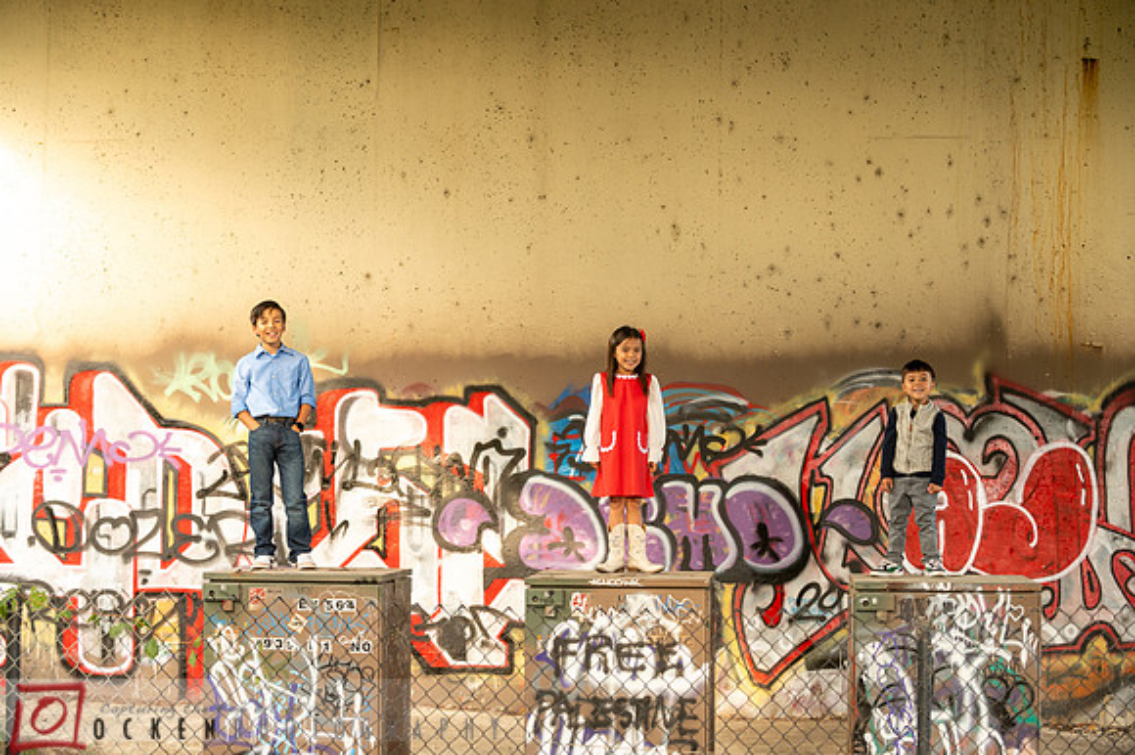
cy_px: 378
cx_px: 568
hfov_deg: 25.4
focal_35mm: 80
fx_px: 2521
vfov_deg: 17.0
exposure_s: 1/100
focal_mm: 80
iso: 400
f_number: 3.5
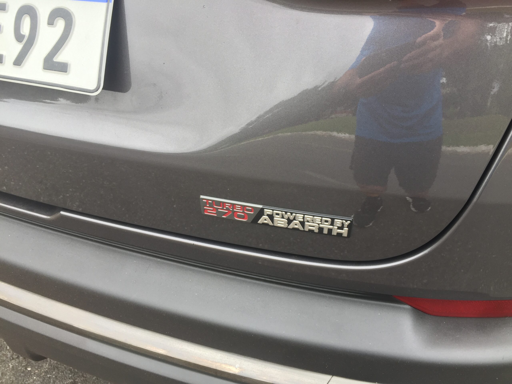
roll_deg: -1.0
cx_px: 256
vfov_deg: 48.2
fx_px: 429
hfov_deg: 61.7
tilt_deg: -32.9
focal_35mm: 29
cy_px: 192
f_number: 2.2
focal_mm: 4.15
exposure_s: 1/120
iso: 32
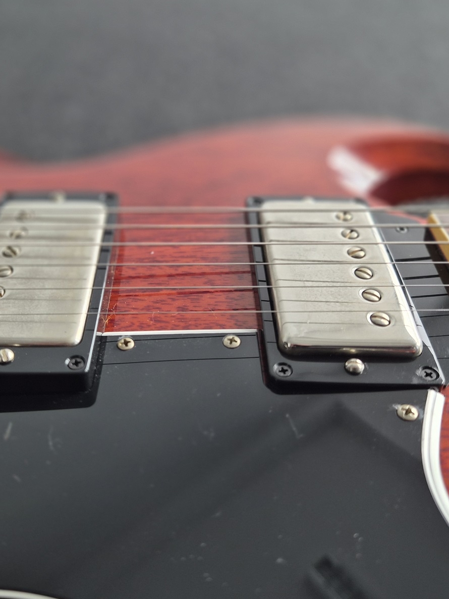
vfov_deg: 58.4
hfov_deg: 45.0
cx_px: 161
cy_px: 298
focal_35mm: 31
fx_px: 536
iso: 100
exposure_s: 1/180
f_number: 1.8
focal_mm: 5.4
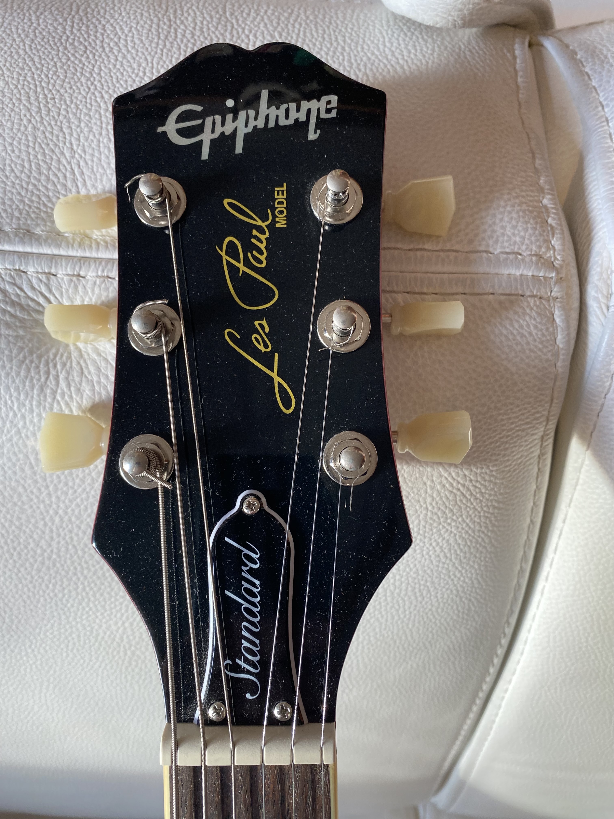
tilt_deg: -65.3
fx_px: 615
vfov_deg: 67.3
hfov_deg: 53.1
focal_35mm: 26
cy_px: 410
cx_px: 307
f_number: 1.8
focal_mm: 4.25
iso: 100
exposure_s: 1/111
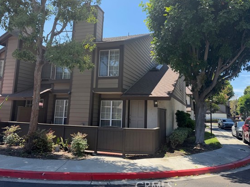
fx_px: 202
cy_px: 83
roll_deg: -1.4
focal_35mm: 28
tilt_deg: +3.7
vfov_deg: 49.6
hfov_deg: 63.5
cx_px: 127
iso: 100
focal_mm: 6.76
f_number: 1.78
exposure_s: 1/1653
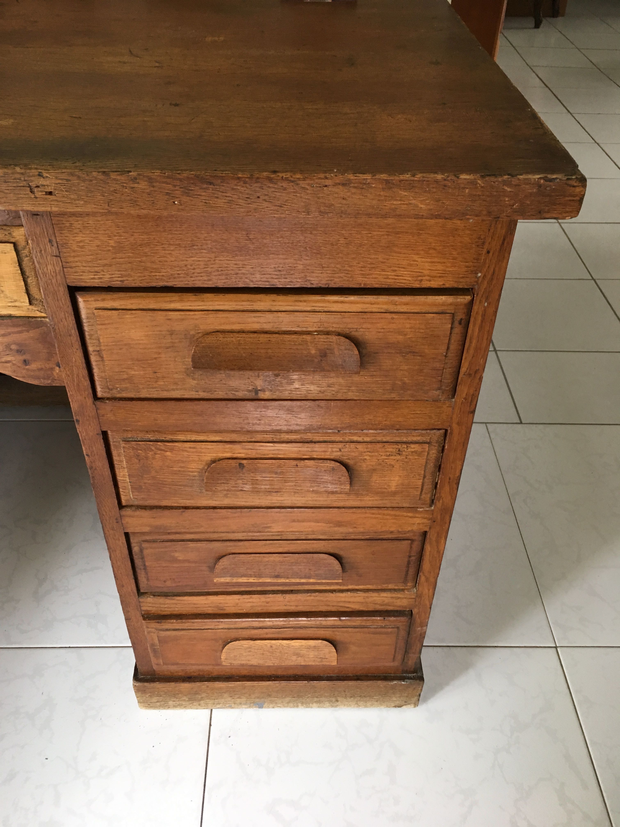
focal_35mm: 29
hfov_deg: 48.2
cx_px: 310
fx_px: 693
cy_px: 414
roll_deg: -1.1
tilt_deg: -42.8
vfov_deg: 61.7
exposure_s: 1/30
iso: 100
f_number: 2.2
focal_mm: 4.15
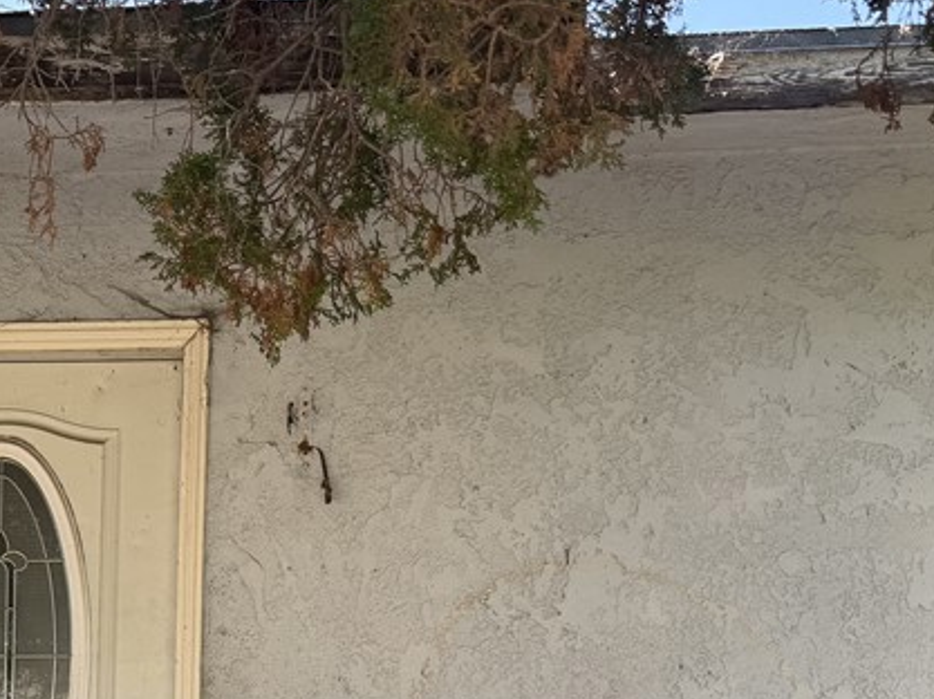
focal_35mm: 59
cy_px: 728
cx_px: 101
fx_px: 1591
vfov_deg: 23.5
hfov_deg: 31.3
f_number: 1.78
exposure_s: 1/535
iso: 80
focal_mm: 6.76
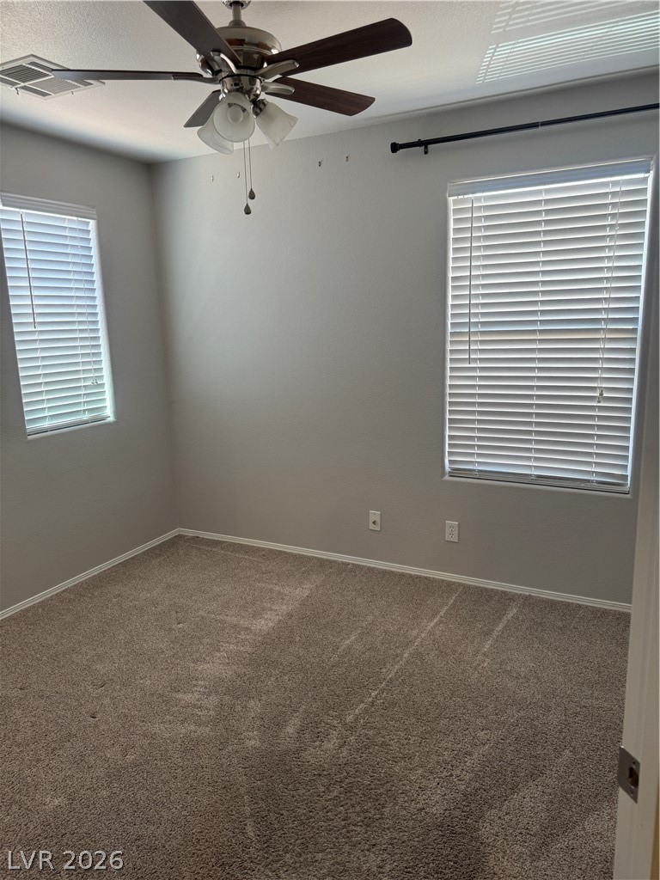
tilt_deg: -11.3
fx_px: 610
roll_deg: +1.7
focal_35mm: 24
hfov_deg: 56.8
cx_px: 330
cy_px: 440
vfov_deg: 71.6
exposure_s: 1/60
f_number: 1.78
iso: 125
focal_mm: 6.76
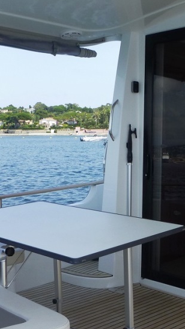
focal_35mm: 51
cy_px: 179
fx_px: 444
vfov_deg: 40.5
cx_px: 134
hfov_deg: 23.3
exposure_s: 1/500
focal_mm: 4.3
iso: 100
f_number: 4
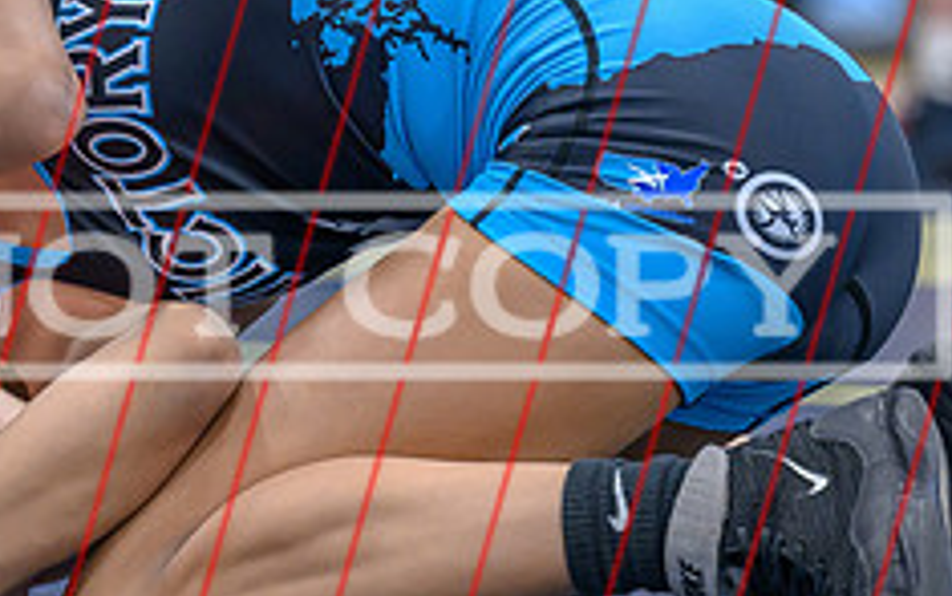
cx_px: -28
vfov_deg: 2.7
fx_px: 12846
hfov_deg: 4.2
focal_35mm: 495
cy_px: 452
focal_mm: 145
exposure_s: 1/640
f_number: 2.8
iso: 2000
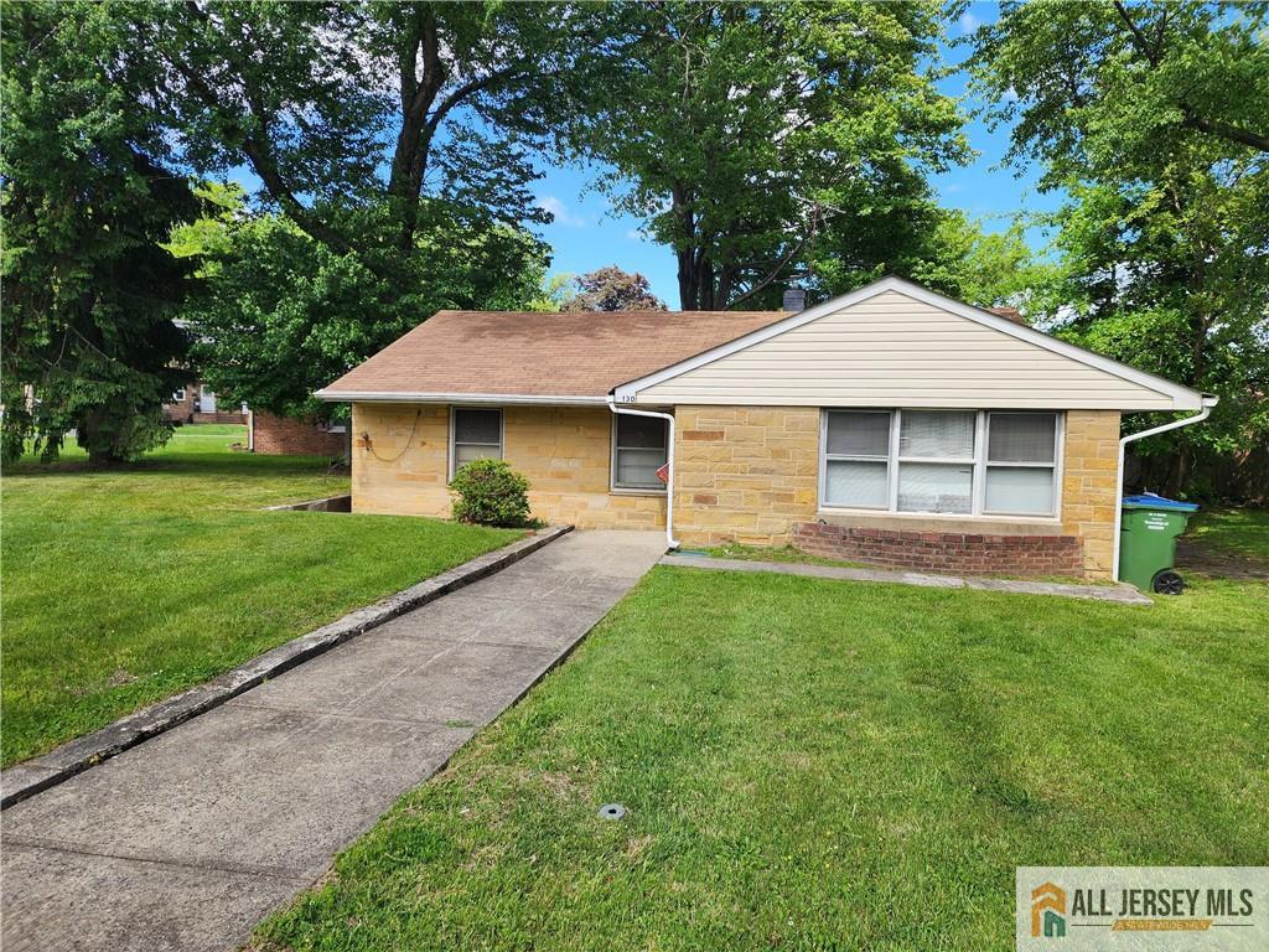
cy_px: 476
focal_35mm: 23
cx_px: 634
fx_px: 843
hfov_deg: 73.9
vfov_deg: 58.9
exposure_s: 1/539
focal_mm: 6.4
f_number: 1.8
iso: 12
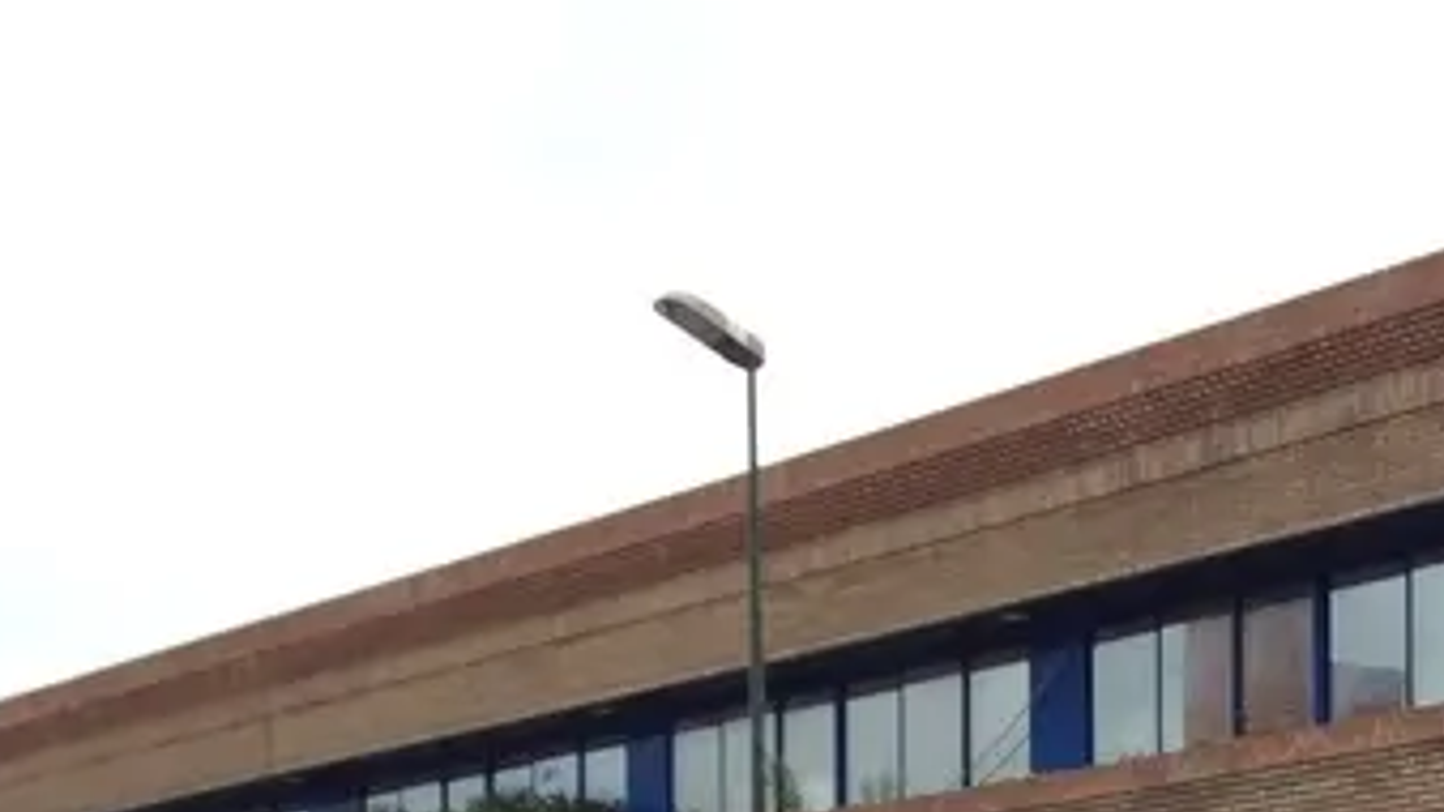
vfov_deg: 13.5
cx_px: 1149
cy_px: 1139
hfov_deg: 24.6
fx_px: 3254
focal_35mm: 85
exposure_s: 1/794
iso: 32
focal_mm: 3.3
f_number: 2.4
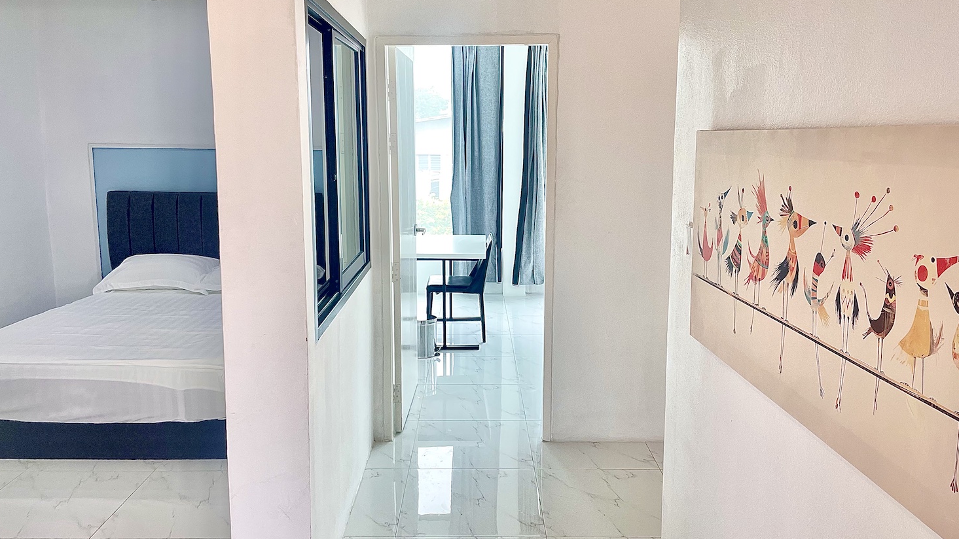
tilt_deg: -8.9
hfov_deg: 66.1
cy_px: 265
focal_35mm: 29
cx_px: 473
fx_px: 737
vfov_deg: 40.2
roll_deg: +0.0
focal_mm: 4.2
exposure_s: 1/121
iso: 64
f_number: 1.6
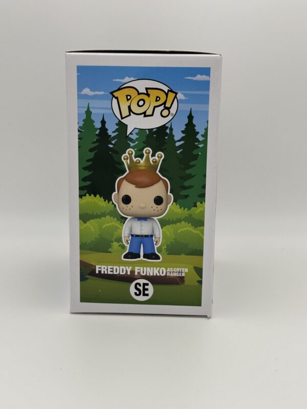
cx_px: 154
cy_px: 204
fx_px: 568
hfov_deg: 30.3
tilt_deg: -14.0
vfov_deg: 39.7
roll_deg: -0.2
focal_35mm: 48
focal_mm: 6.86
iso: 64
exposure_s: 1/1953
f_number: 1.78
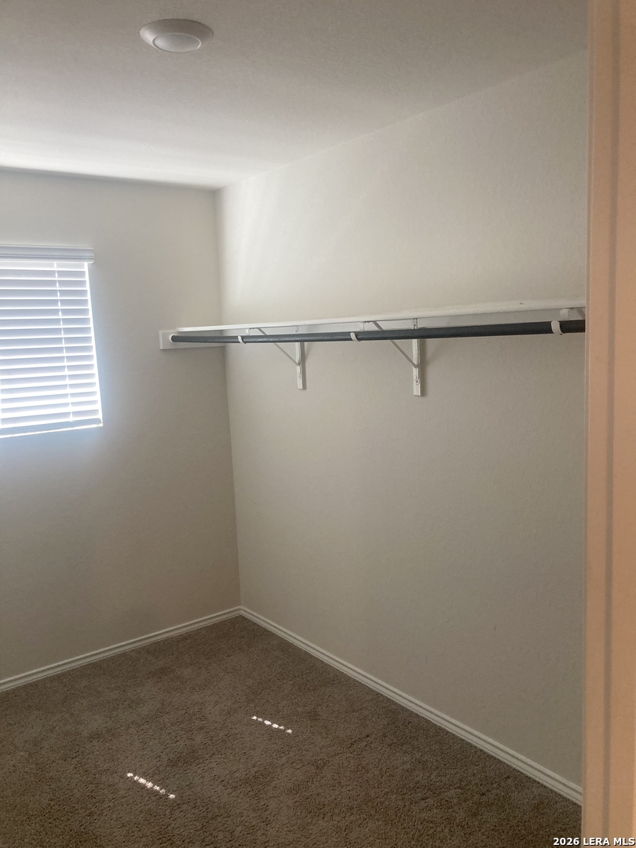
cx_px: 318
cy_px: 424
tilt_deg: -5.9
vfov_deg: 63.4
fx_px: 686
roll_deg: +3.3
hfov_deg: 49.7
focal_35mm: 28
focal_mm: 3.99
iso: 160
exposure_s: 1/60
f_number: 1.8
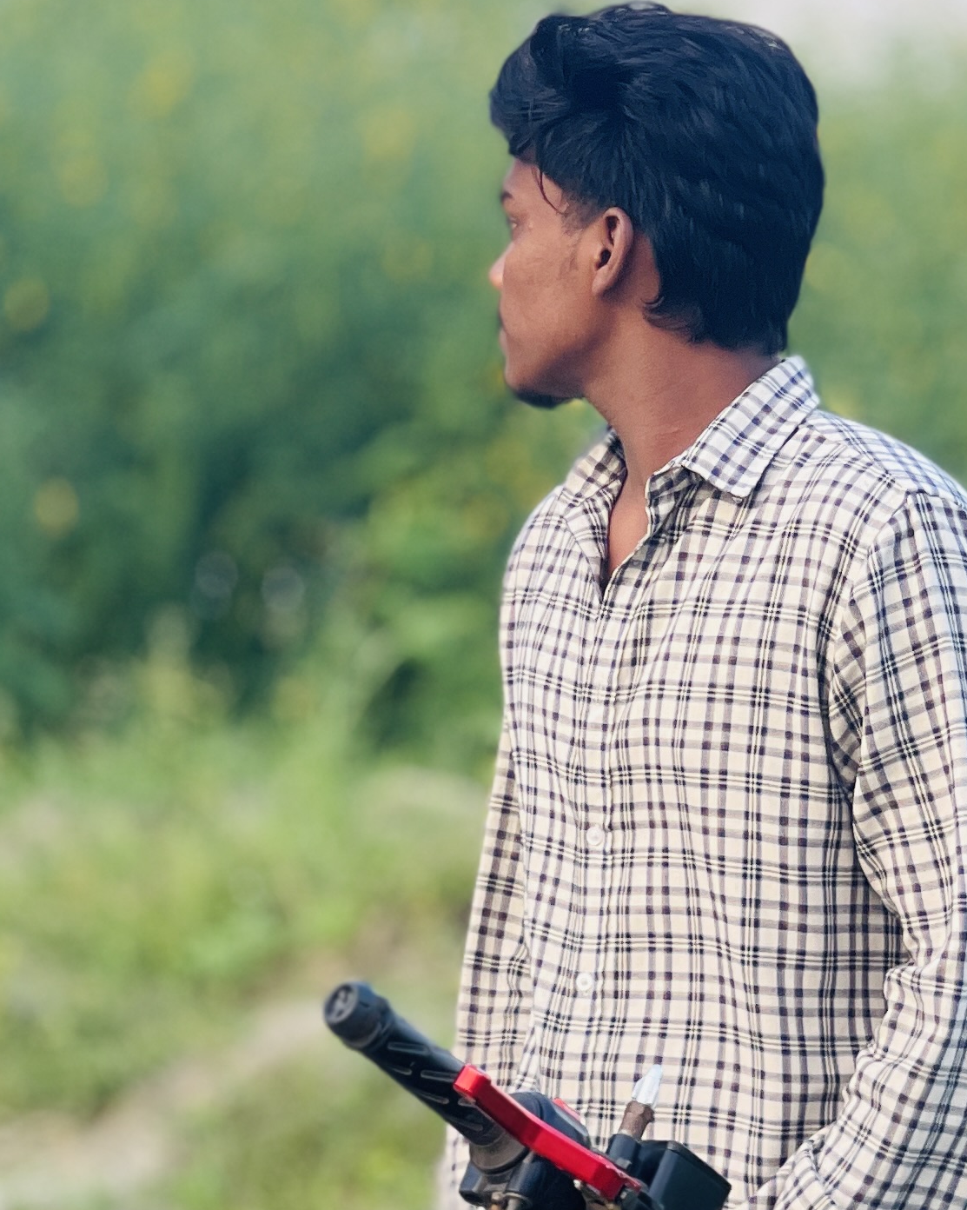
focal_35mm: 181
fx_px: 6477
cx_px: 693
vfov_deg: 10.7
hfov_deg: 8.5
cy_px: 592
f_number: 2.2
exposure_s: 1/121
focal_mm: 7.5
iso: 25
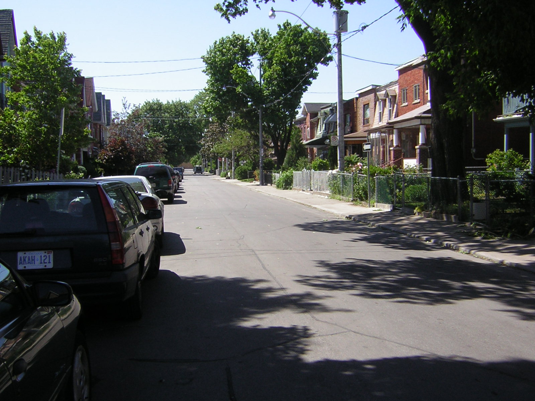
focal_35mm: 43
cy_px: 200
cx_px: 268
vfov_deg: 33.6
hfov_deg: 43.9
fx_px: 665
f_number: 5.6
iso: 50
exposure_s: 1/200
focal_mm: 5.6
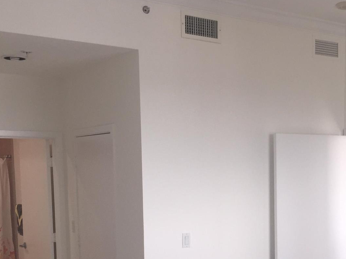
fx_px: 560
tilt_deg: -6.0
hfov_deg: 33.5
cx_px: 272
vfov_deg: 25.4
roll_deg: -0.5
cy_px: 226
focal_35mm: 56
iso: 32
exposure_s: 1/40
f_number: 2.2
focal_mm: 4.15
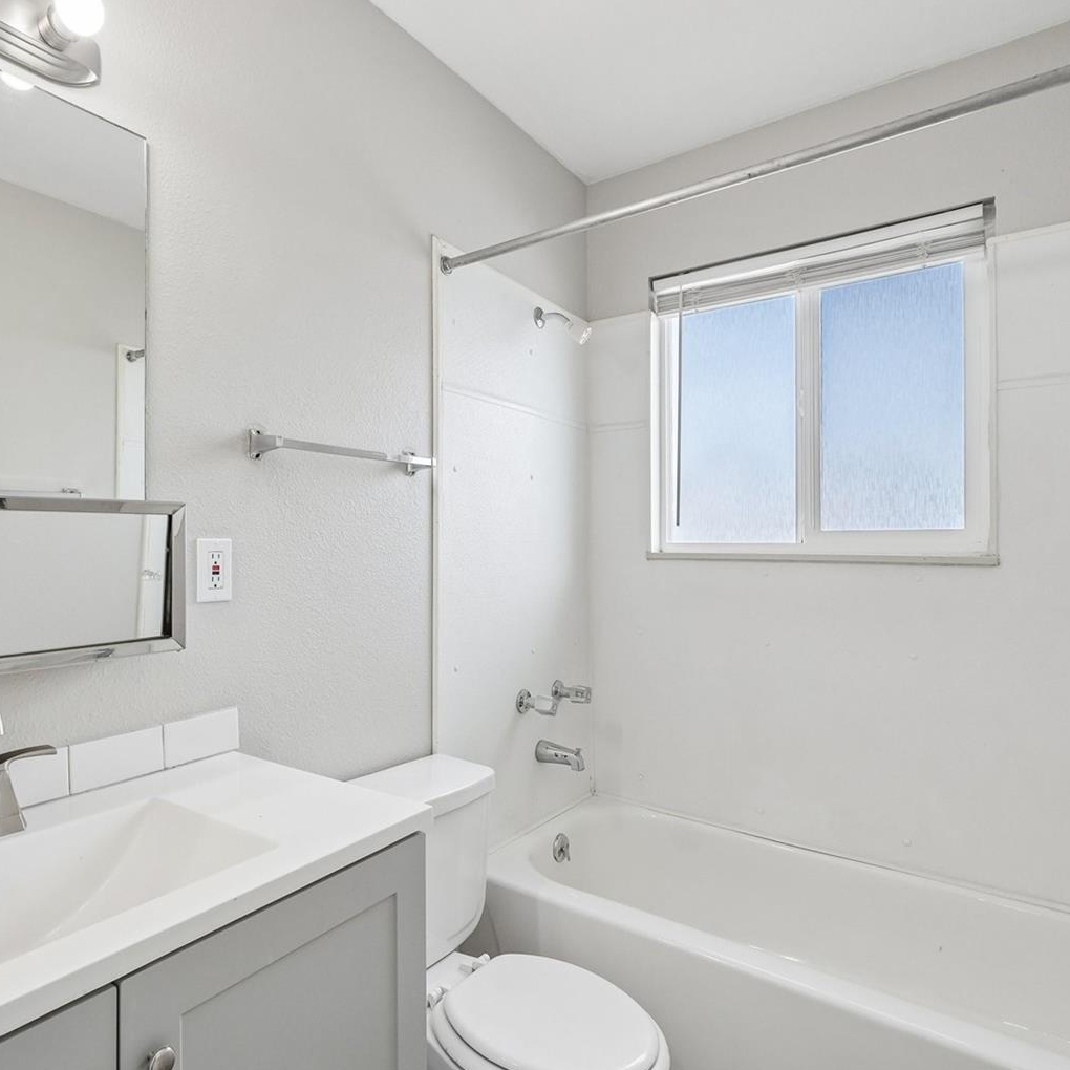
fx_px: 699
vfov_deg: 74.8
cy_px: 541
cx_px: 430
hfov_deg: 74.0
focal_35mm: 20
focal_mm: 10
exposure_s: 1/80
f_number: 8
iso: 800
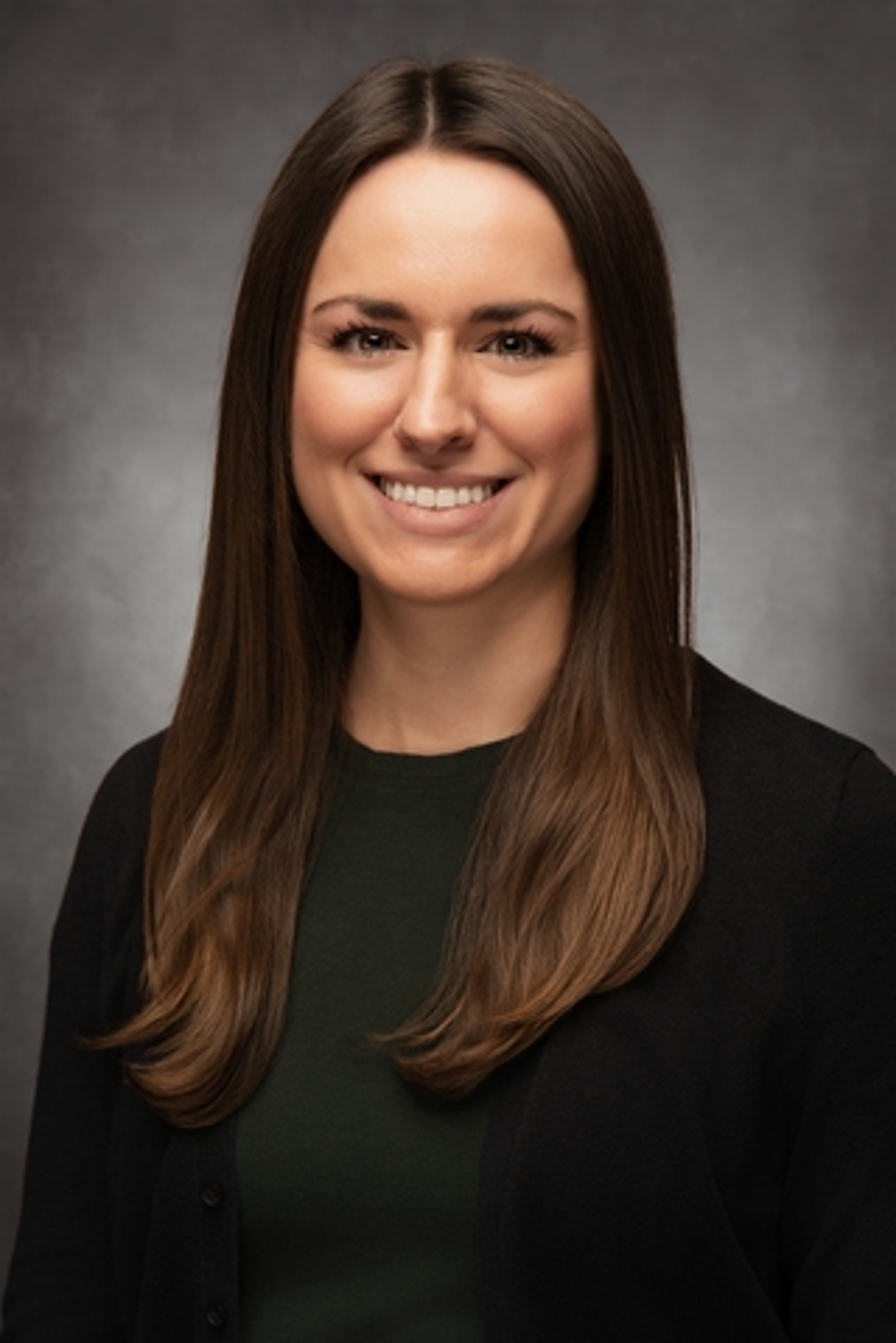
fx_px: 3173
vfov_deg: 23.9
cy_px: 672
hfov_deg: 16.1
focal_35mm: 85
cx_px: 448
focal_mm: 85
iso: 100
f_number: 7.1
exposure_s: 1/60
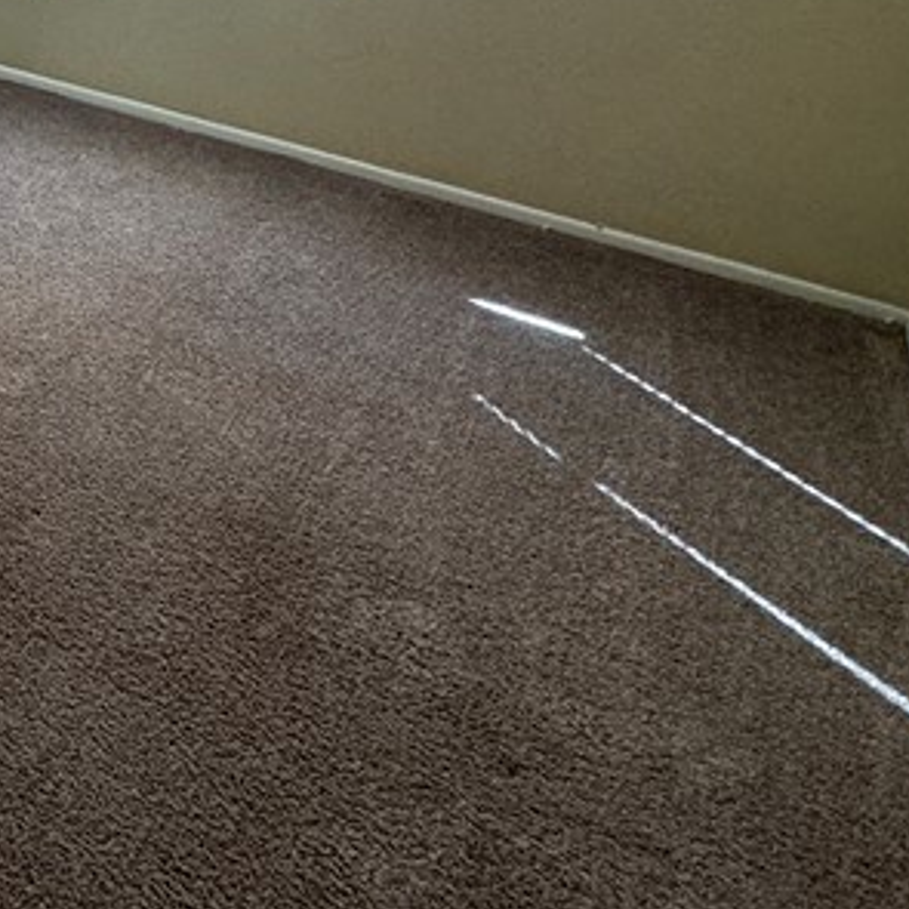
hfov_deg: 28.8
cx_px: -376
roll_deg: -0.3
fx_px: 1277
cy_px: 52
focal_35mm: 43
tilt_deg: -21.4
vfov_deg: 36.2
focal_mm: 2.22
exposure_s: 1/60
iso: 160
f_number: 2.2
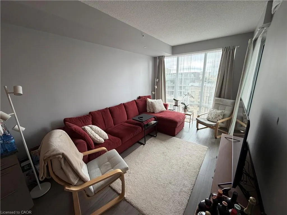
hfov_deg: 102.1
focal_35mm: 14
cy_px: 108
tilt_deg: -14.9
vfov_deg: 85.7
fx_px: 116
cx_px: 144
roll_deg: +1.2
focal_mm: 2.22
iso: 250
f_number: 2.2
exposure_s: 1/120
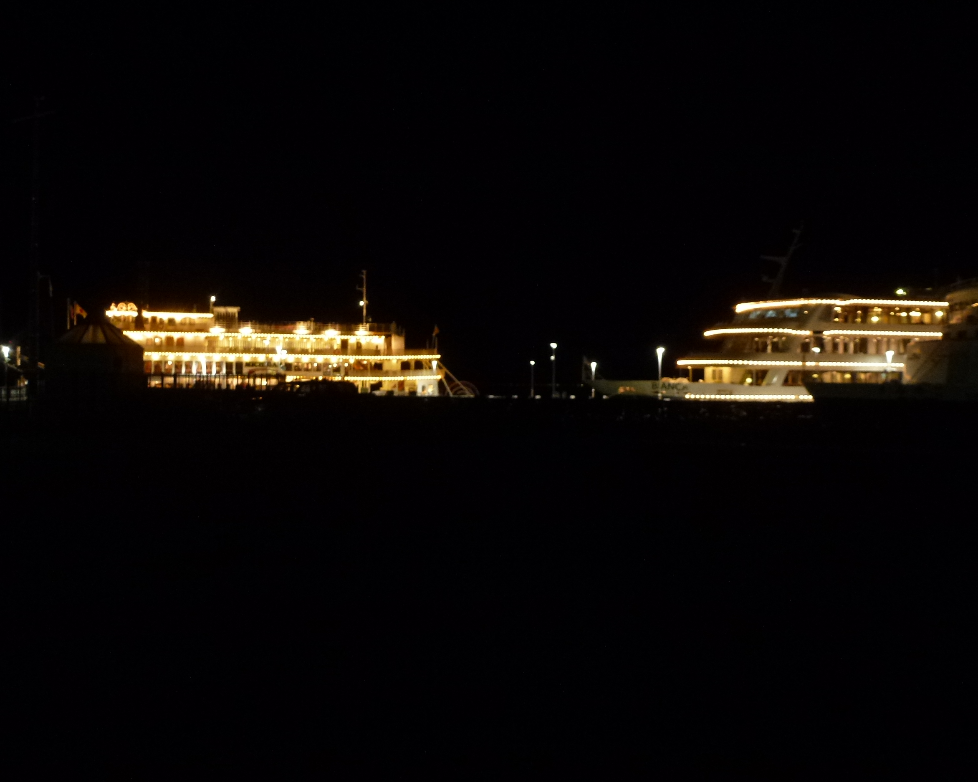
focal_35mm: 32
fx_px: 926
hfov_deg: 55.7
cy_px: 393
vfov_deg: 45.8
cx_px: 493
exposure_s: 1/6
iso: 400
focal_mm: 5.4
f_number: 3.5
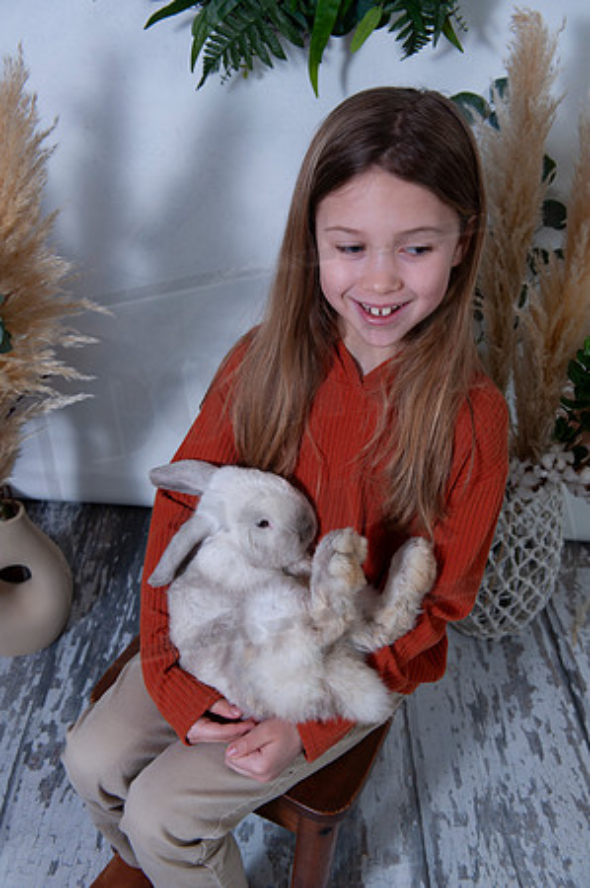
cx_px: 295
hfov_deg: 37.8
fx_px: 862
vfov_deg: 54.5
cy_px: 444
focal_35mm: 35
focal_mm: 35
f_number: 5.6
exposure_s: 1/125
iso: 100
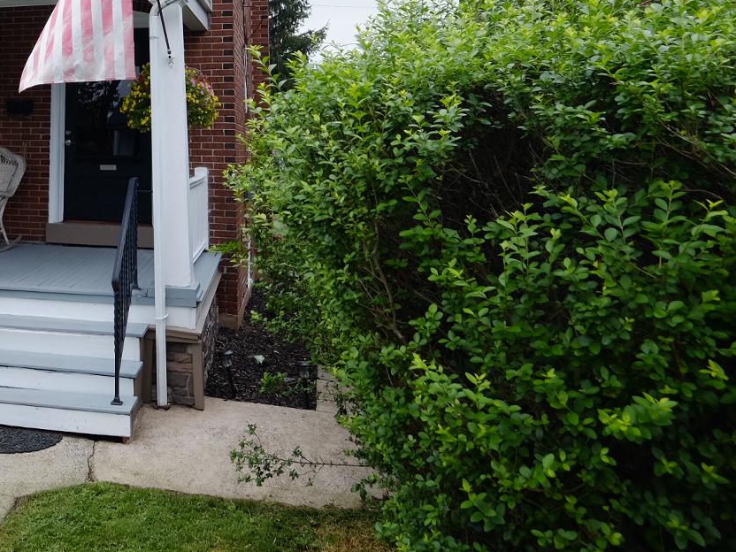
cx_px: 5
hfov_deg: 41.8
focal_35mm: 39
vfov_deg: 34.4
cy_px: 39
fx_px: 829
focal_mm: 12.6
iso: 400
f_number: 5.6
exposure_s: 1/340
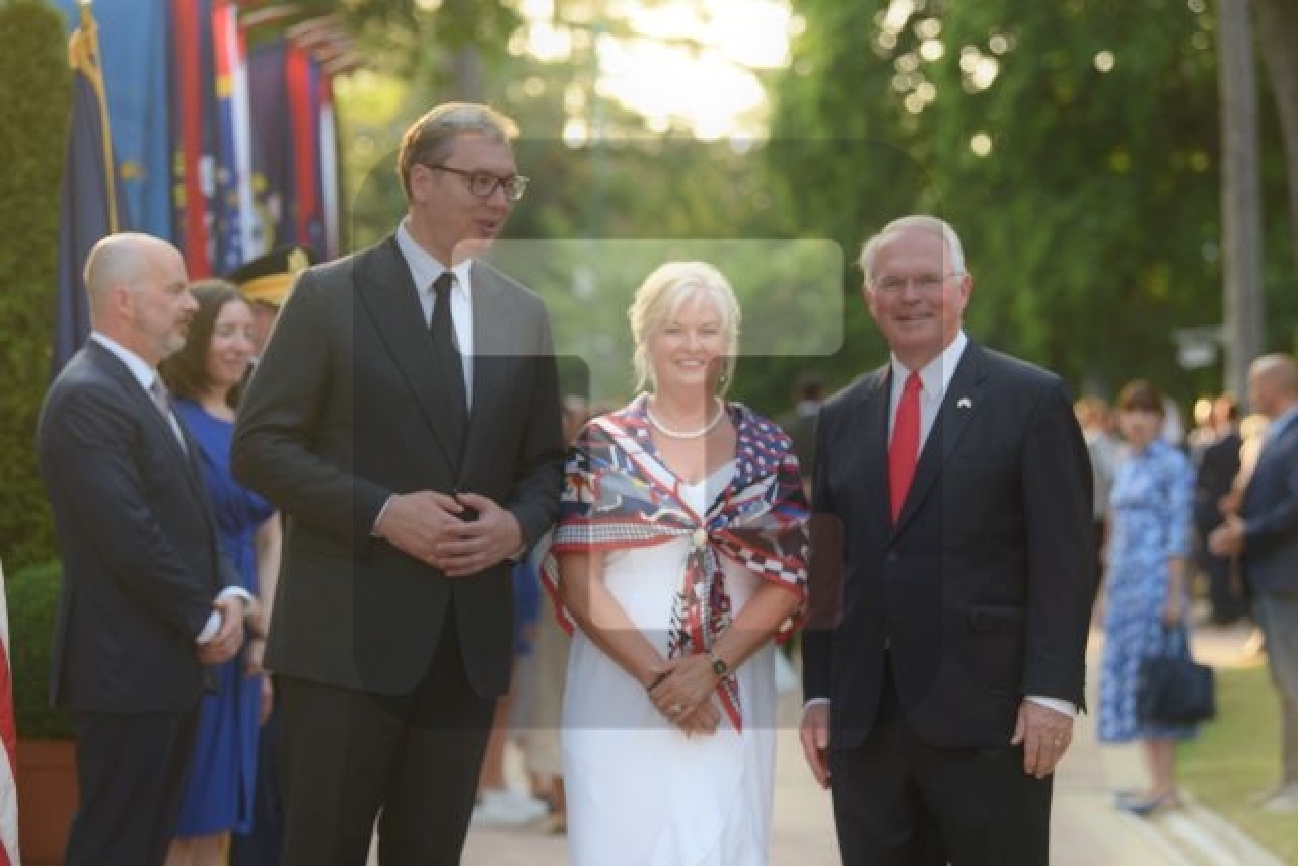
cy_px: 433
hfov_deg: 18.6
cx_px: 649
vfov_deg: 12.5
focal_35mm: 110
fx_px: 3967
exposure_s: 1/200
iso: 200
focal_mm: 110
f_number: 3.5
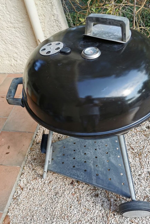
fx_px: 181
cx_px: 78
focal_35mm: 29
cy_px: 113
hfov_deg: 45.0
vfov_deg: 63.7
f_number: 1.6
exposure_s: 1/898
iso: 50
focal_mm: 5.56
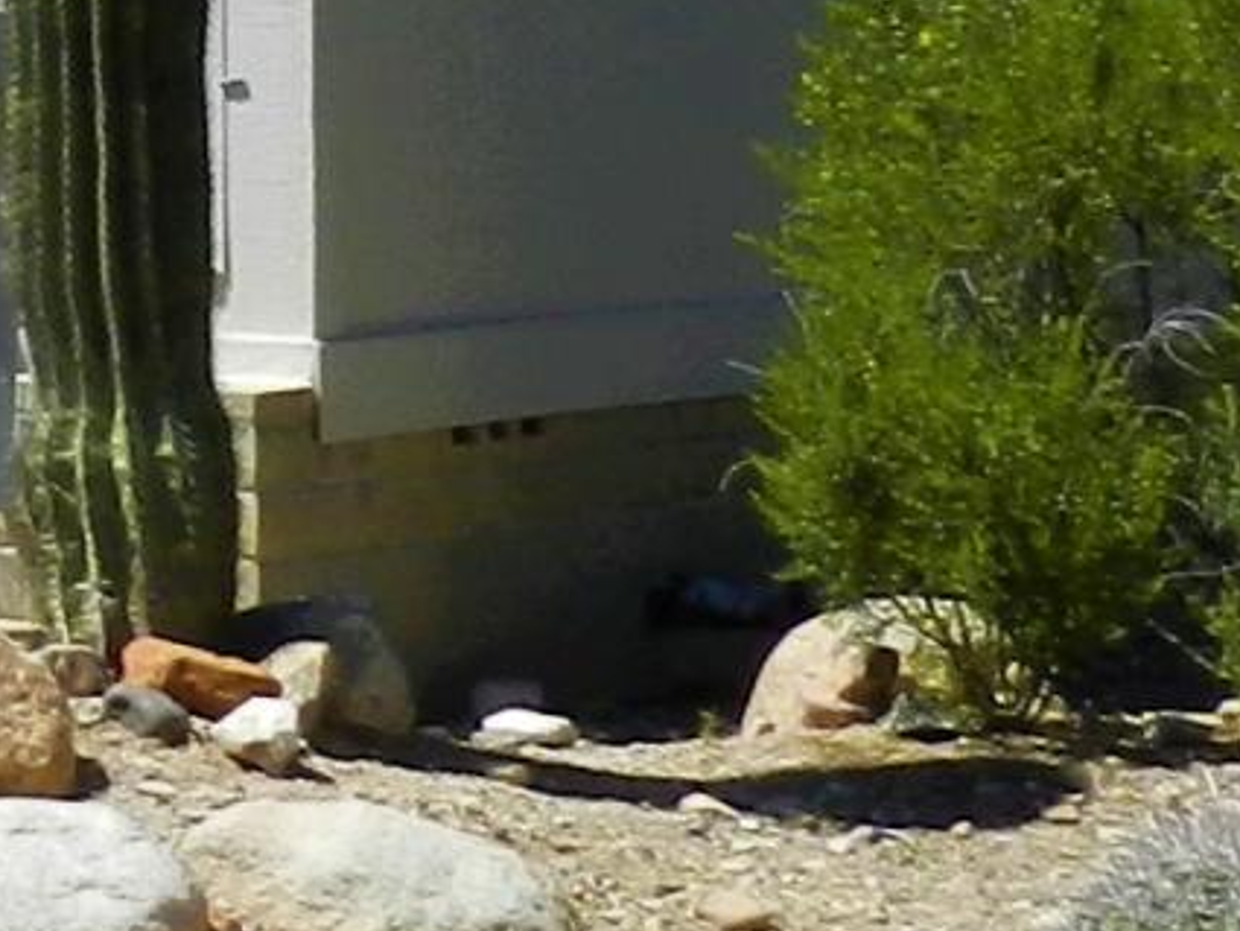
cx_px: -1613
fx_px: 8098
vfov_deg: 6.5
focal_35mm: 226
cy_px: -161
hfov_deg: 8.1
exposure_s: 1/1000
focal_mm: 5.6
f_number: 4
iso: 160
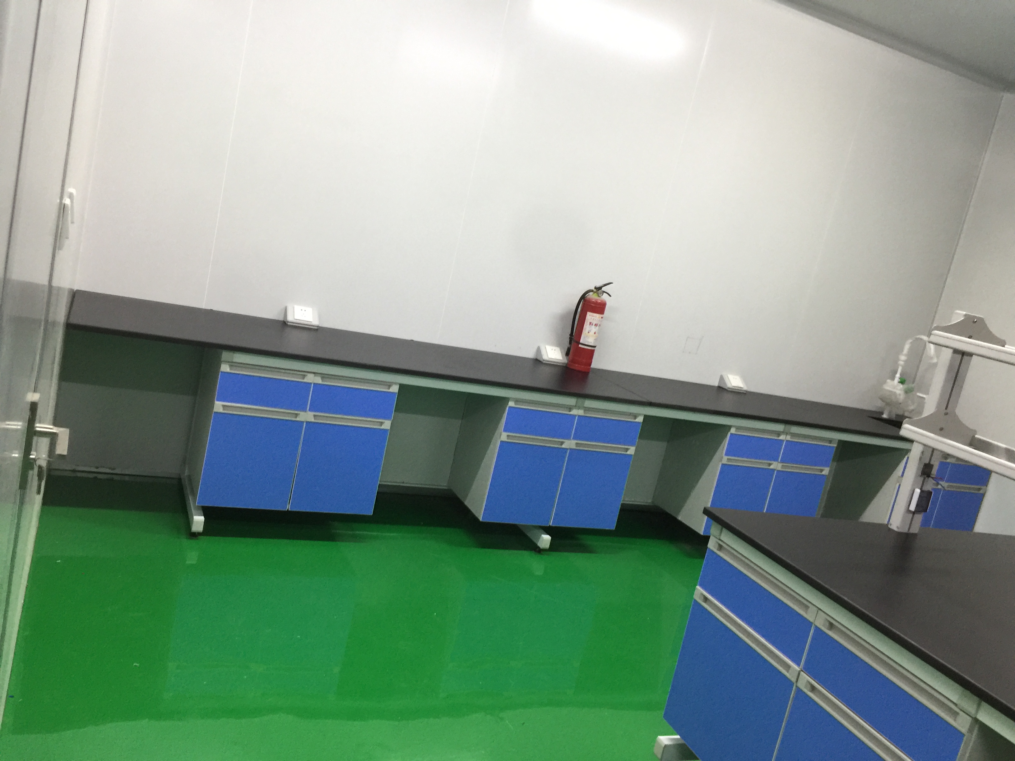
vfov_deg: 48.2
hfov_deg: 61.7
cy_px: 380
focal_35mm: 29
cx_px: 508
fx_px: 850
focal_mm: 4.15
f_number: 2.2
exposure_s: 1/17
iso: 80
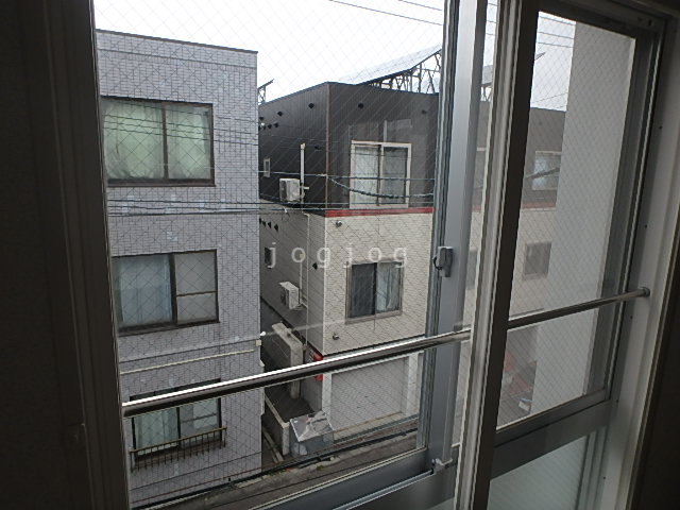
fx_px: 413
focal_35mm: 21
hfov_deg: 79.0
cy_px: 255
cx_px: 340
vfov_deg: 63.4
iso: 125
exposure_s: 1/250
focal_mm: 3.7
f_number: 3.5
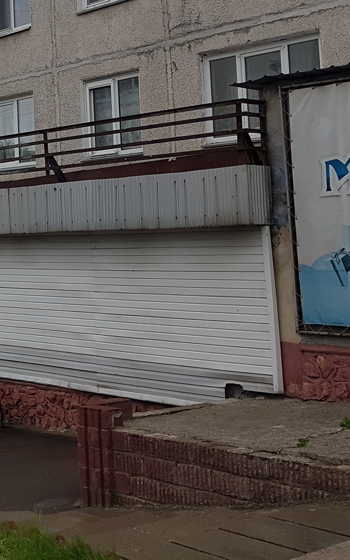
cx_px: -148
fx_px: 931
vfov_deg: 32.8
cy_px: 138
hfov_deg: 19.1
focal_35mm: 61
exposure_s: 1/286
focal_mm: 4.2
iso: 50
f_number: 1.7
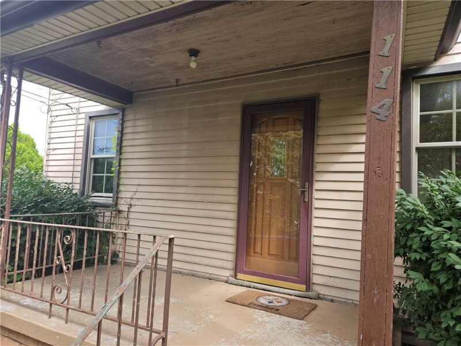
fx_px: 306
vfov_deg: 58.9
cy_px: 173
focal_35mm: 23
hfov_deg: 73.9
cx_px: 230
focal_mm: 5.4
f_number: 1.8
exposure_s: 1/193
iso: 25
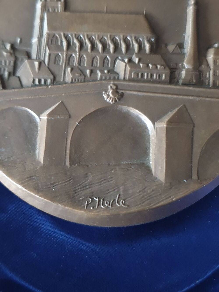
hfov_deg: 53.1
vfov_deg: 67.3
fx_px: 219
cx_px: 110
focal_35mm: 26
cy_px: 146
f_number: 1.5
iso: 250
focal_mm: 4.3
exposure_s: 1/10
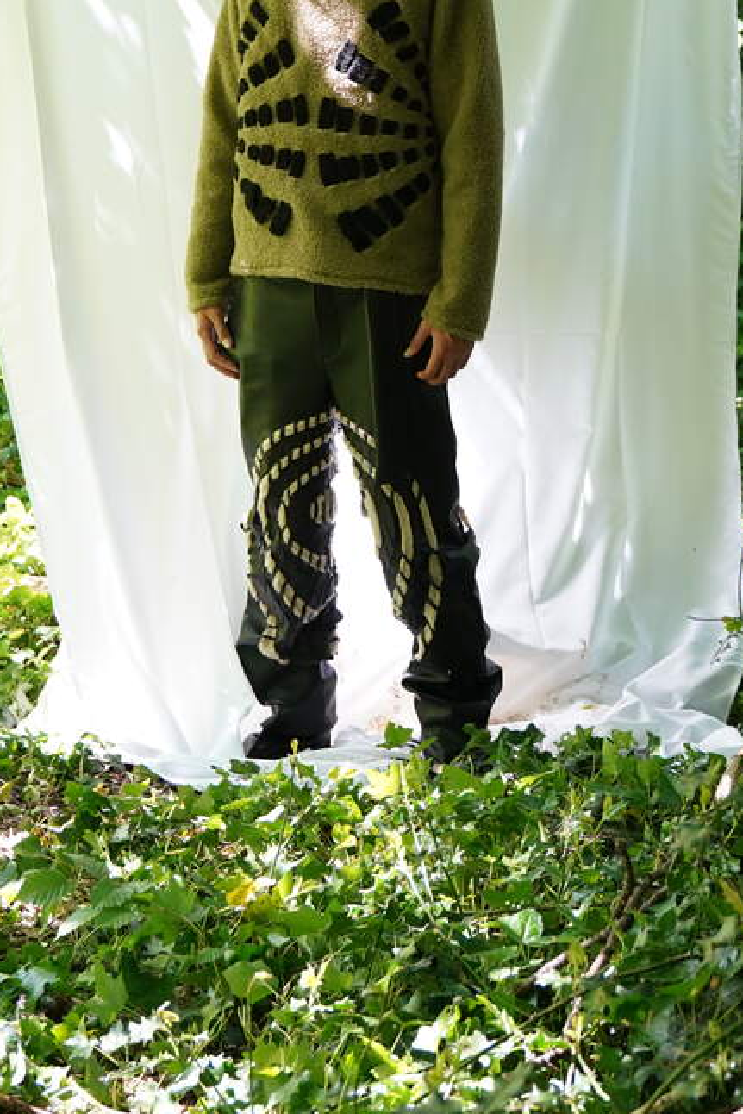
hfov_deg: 17.5
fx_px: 2413
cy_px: 175
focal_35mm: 78
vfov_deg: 25.4
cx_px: 297
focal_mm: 28
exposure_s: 1/320
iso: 800
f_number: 2.8
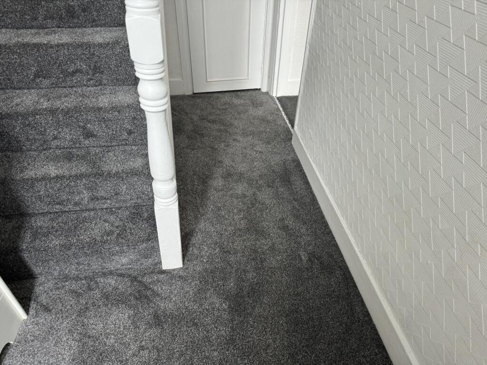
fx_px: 338
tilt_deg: -39.4
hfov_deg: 71.6
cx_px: 244
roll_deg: -0.8
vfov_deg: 56.8
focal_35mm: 24
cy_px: 182
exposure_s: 1/66
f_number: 1.78
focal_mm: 6.86
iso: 200
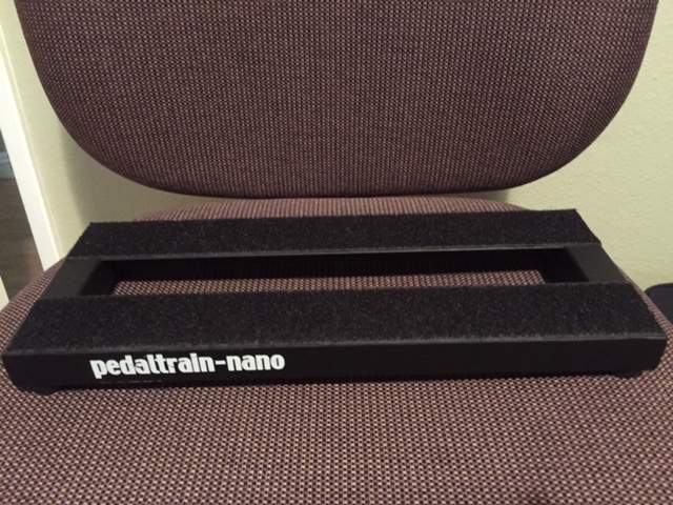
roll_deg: +2.2
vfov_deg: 48.2
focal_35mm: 29
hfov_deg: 61.7
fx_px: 564
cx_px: 336
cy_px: 252
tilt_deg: -29.0
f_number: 2.2
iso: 400
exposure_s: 1/15
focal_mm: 4.15
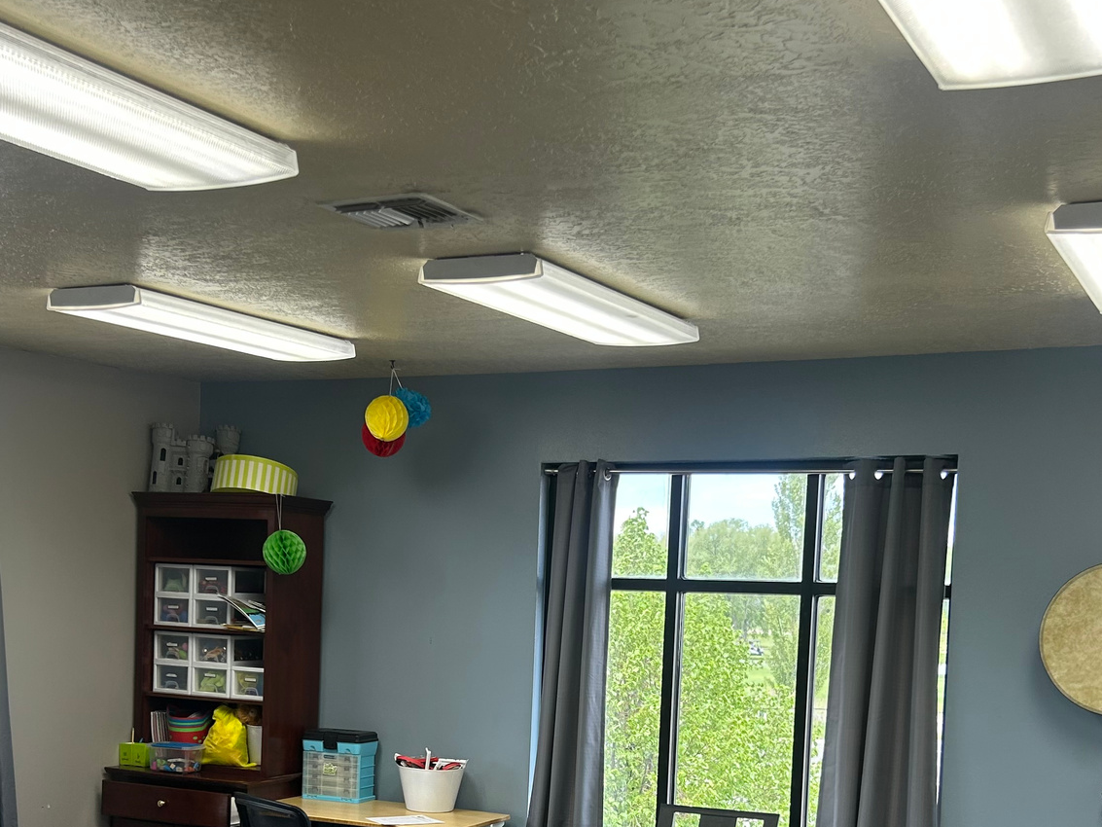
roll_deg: -2.9
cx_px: 498
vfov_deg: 30.0
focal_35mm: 47
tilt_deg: -6.9
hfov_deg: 40.4
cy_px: 686
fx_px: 1496
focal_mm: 5.7
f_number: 1.5
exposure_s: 1/161
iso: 50
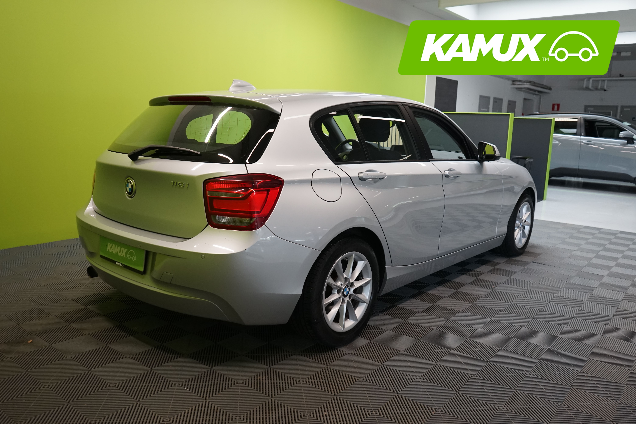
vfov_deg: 45.0
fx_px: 512
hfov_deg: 63.7
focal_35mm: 29
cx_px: 318
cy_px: 212
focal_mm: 29
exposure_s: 1/40
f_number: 5.6
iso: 1250
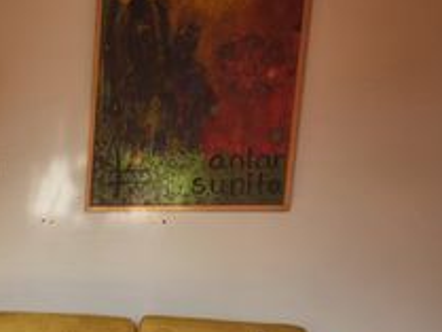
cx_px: -152
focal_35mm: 66
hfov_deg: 24.9
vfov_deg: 21.5
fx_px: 843
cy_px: 332
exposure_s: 1/205
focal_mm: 5.4
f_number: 1.8
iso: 20
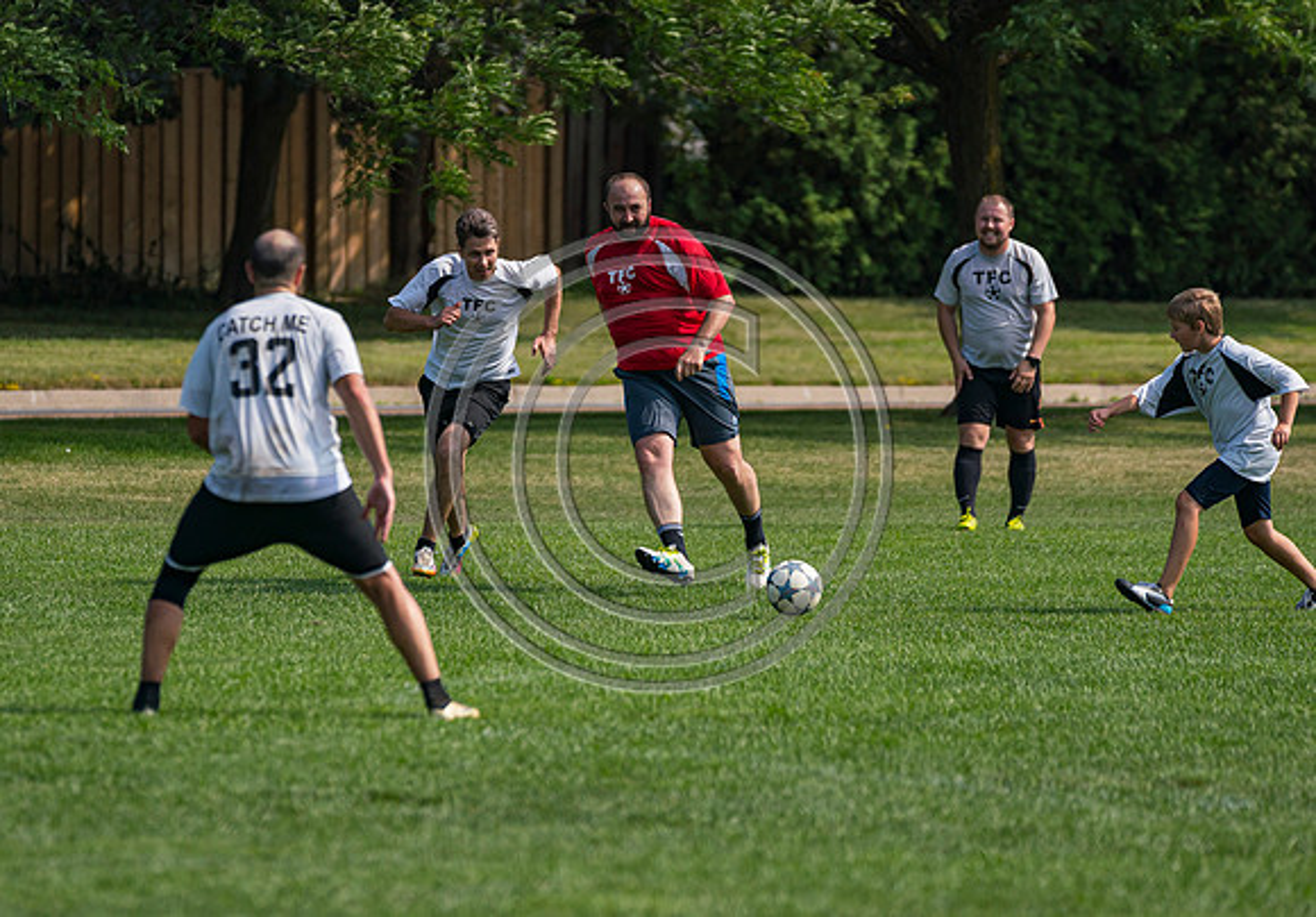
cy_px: 431
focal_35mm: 353
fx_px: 13084
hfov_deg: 5.8
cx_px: 536
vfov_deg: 4.0
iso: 400
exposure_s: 1/6400
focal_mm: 200
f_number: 2.8
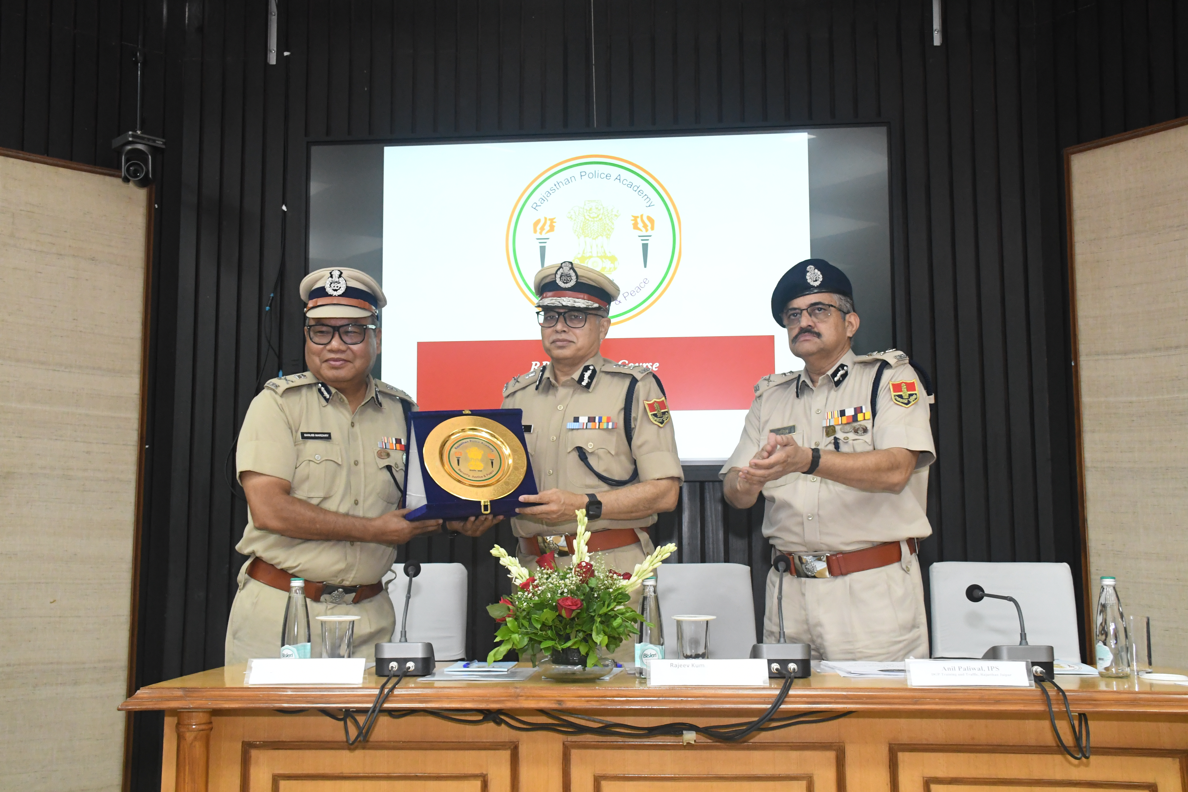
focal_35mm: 39
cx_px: 594
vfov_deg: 34.2
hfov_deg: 49.6
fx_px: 1287
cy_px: 396
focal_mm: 26
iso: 3200
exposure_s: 1/125
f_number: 6.3
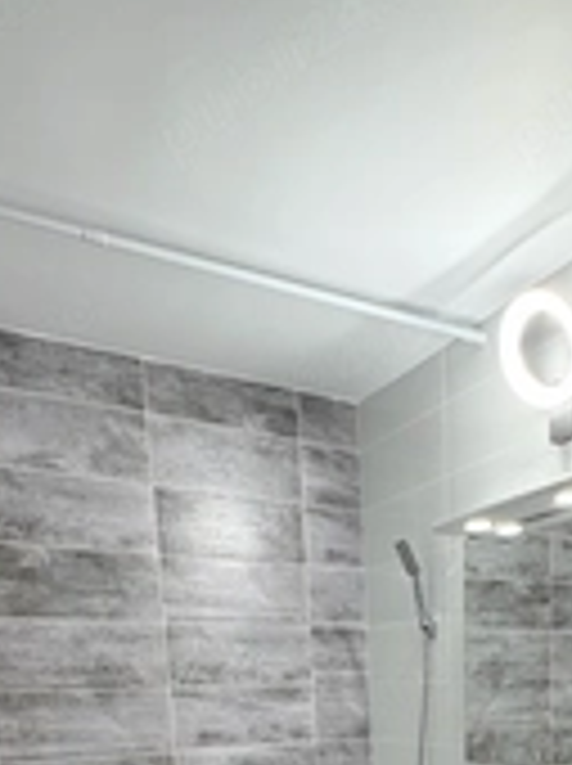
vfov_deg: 44.7
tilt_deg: -9.5
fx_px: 729
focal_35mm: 33
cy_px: 806
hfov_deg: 42.1
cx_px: 392
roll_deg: +1.2
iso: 160
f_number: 2.2
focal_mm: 2.22
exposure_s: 1/100
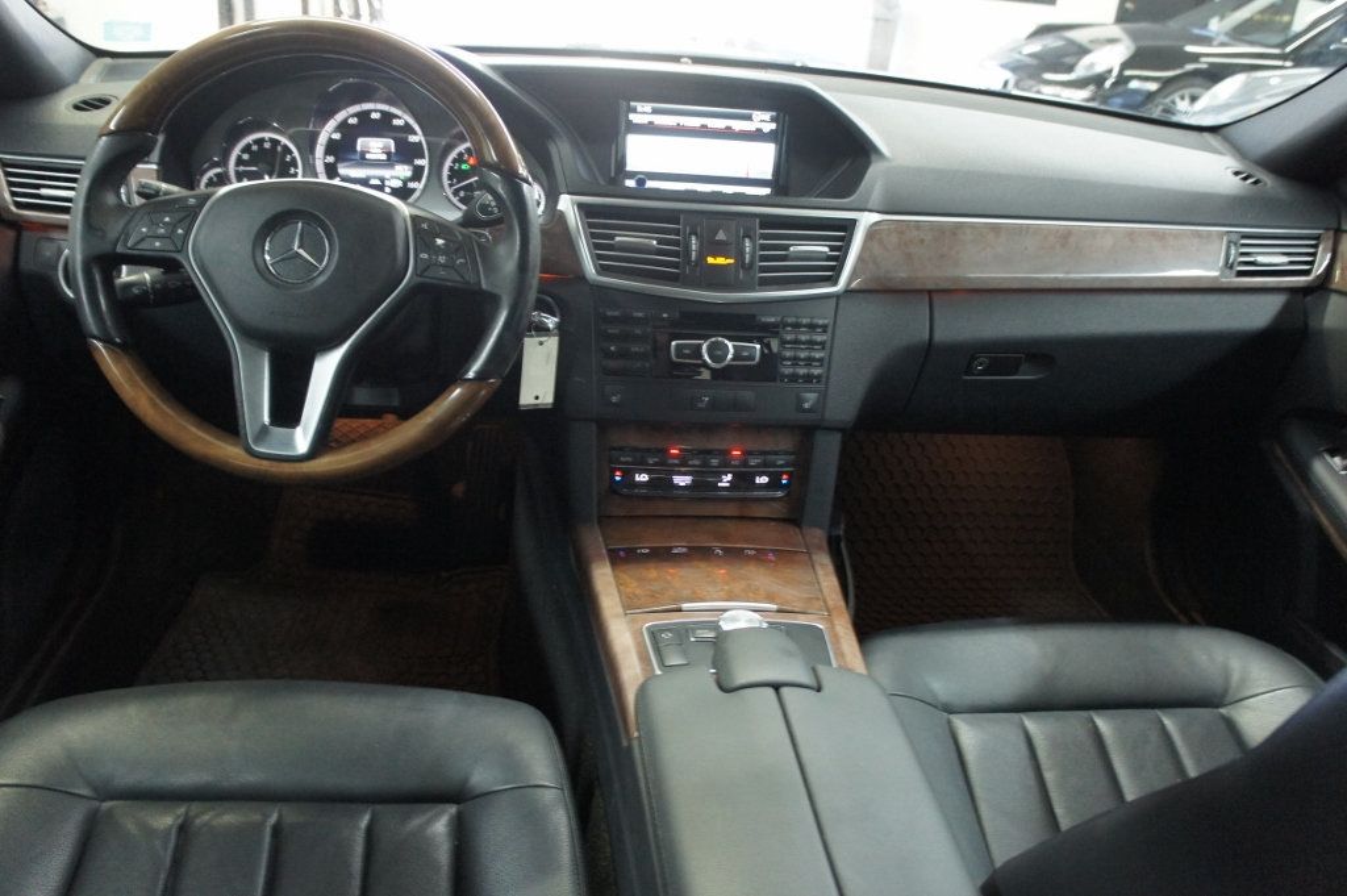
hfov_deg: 67.4
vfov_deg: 47.9
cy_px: 448
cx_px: 674
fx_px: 1009
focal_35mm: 27
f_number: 3.5
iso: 1600
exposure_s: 1/30
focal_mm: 18
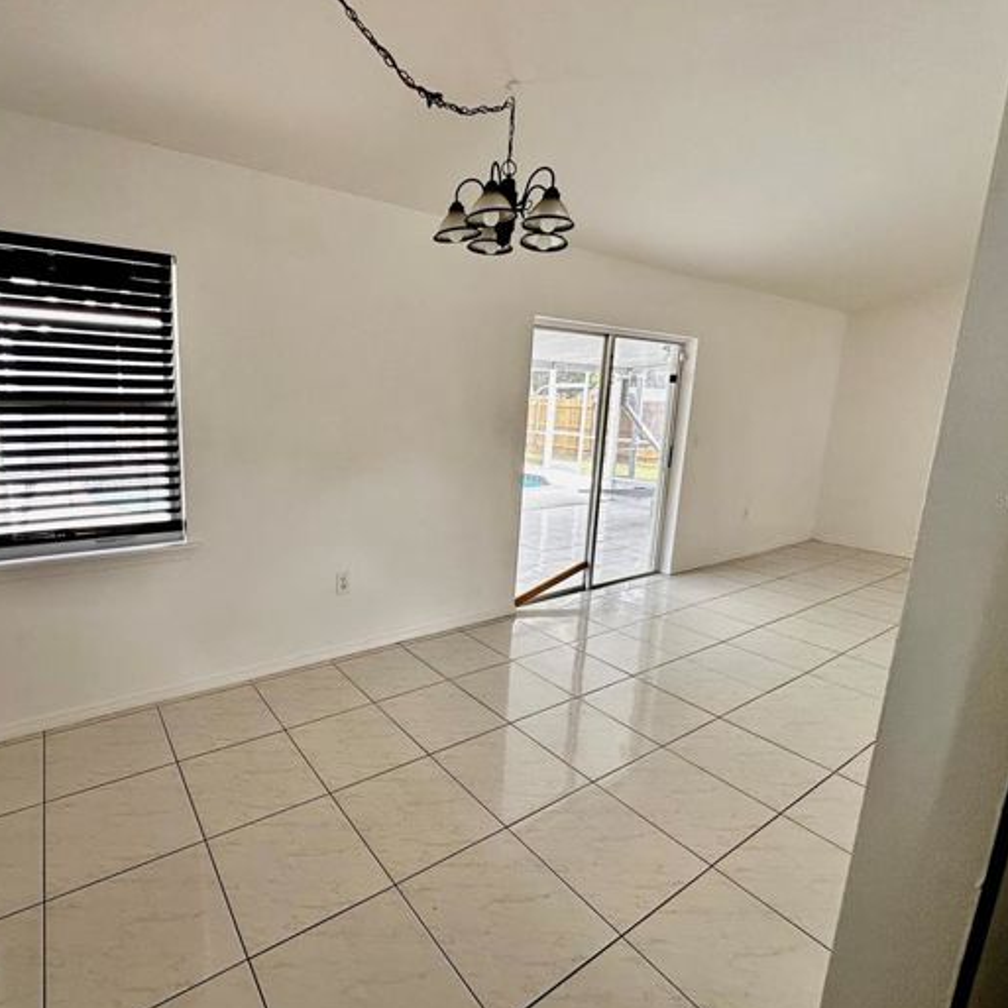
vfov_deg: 84.0
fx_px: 560
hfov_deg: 82.5
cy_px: 499
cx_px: 384
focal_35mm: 17
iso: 50
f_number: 2.2
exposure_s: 1/99
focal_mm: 2.22
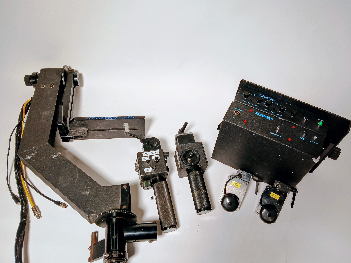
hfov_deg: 67.3
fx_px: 264
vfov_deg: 53.1
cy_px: 132
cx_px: 176
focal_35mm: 26
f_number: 1.8
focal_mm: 3.98
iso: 32
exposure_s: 1/120
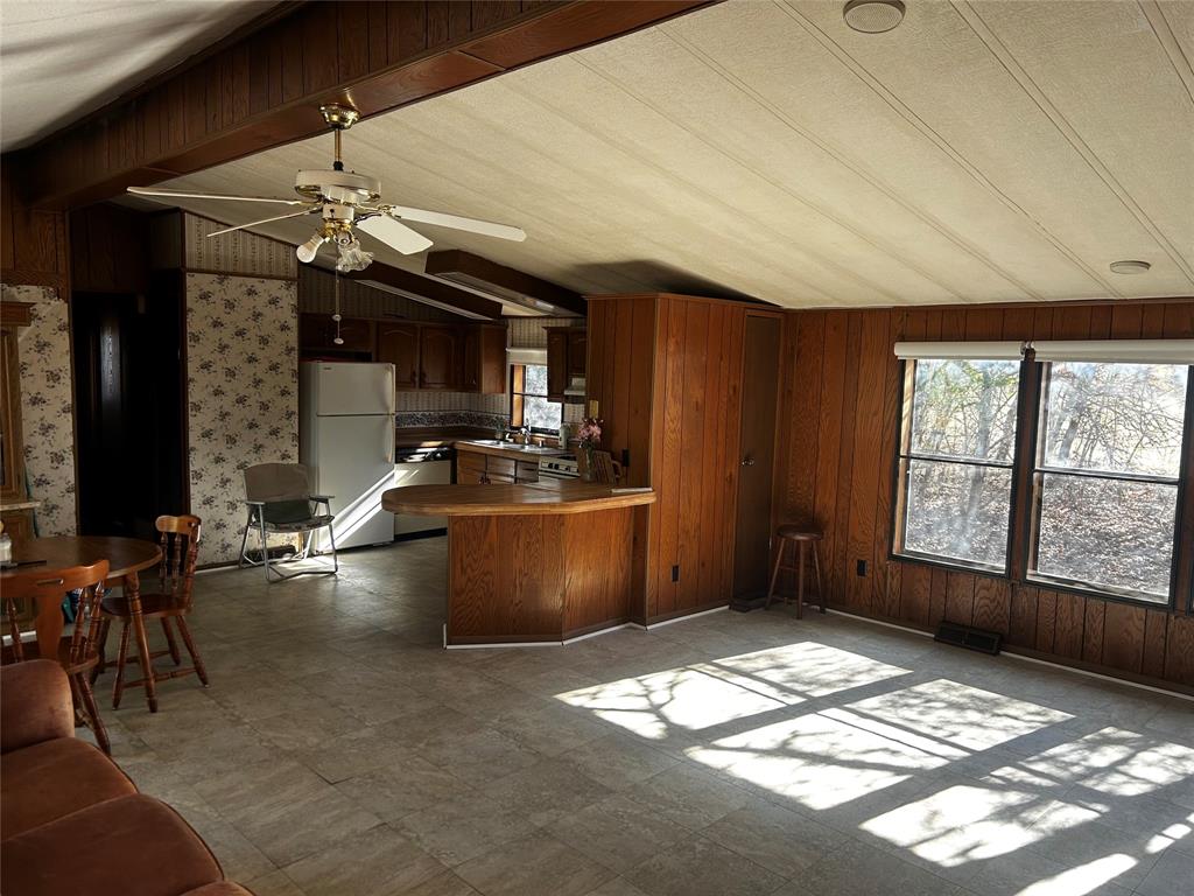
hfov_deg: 67.3
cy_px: 448
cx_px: 597
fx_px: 897
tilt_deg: -6.4
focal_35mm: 26
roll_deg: -1.2
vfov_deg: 53.1
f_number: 1.5
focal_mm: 5.7
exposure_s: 1/121
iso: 80
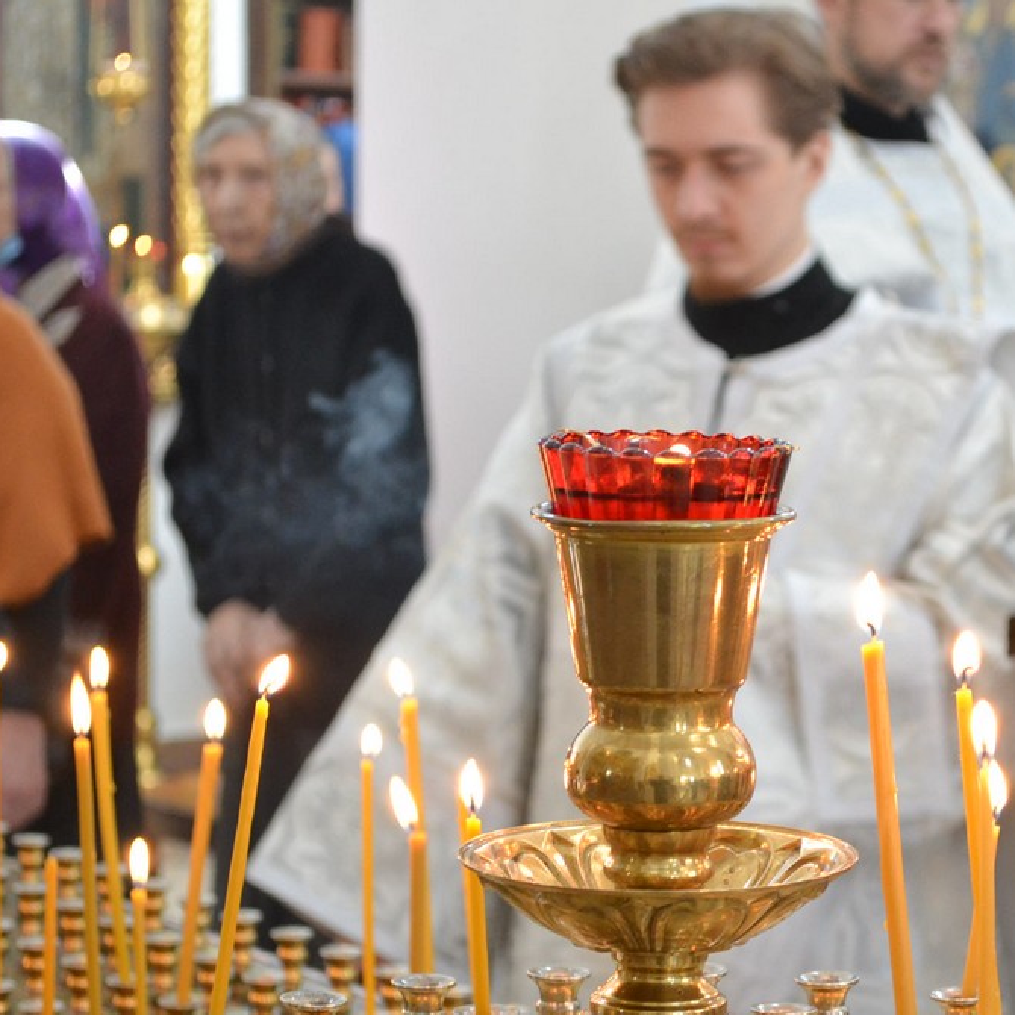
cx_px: 830
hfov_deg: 16.4
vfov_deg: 16.6
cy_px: 579
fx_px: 3483
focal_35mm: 105
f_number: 5.3
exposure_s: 1/50
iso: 1600
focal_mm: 46
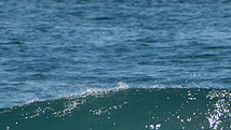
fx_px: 10438
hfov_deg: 1.3
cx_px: 206
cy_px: 149
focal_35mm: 1702
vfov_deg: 0.7
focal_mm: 400
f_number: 5.6
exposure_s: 1/1000
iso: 250
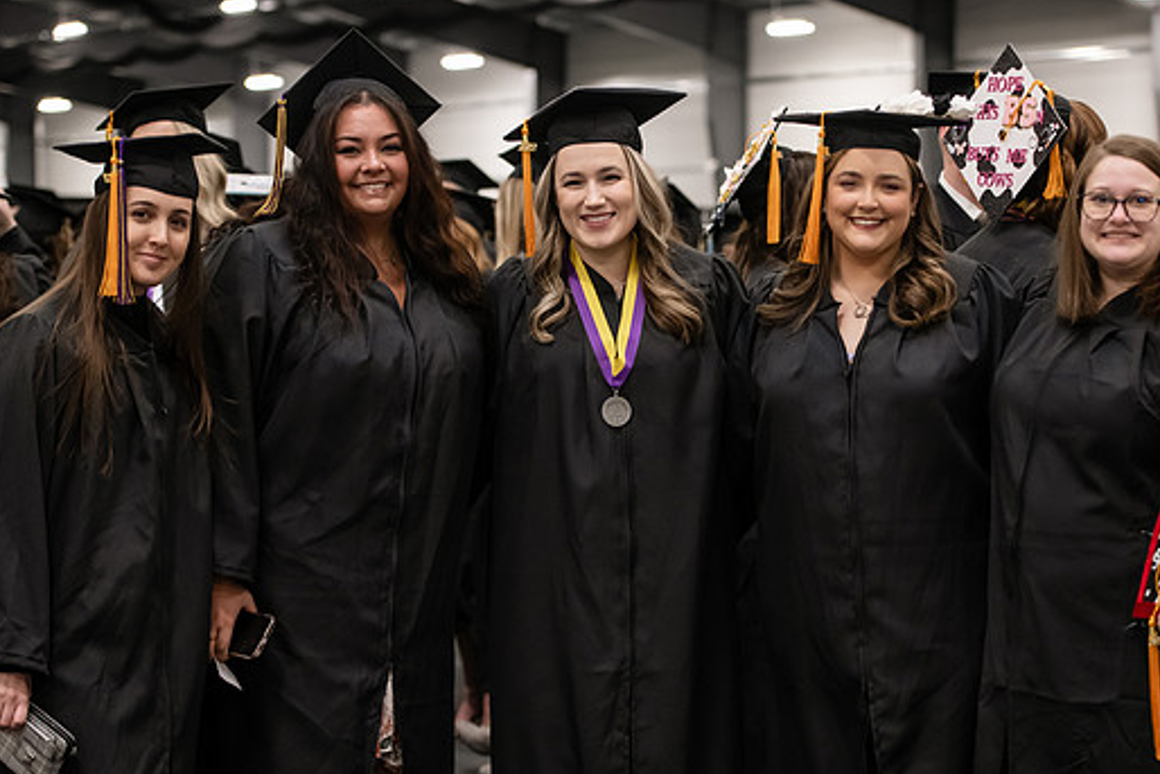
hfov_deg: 25.7
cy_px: 425
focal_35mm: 79
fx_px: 2546
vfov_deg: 17.3
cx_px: 625
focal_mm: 70
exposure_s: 1/200
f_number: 3.2
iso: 2000
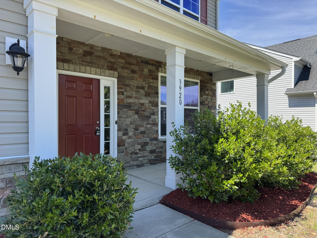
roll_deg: +0.1
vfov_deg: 56.8
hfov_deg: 71.6
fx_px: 220
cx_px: 158
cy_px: 119
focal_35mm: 24
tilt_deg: -0.9
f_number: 1.78
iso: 80
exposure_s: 1/1151
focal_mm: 6.76
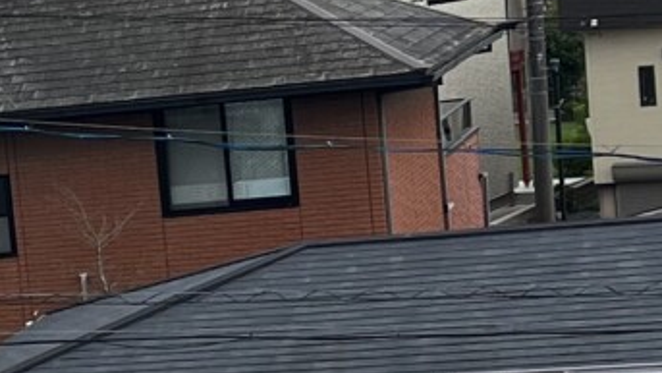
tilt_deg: -9.1
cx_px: -380
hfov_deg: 11.4
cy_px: 396
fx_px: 3142
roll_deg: +7.0
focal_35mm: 179
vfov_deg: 6.8
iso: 50
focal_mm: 5.7
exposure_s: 1/3356
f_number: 1.5
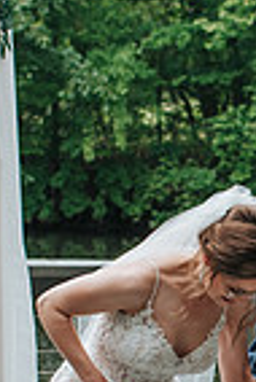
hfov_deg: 5.6
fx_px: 2586
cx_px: 304
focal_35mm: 243
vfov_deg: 8.4
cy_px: 404
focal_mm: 35
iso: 220
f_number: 3.5
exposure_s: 1/800
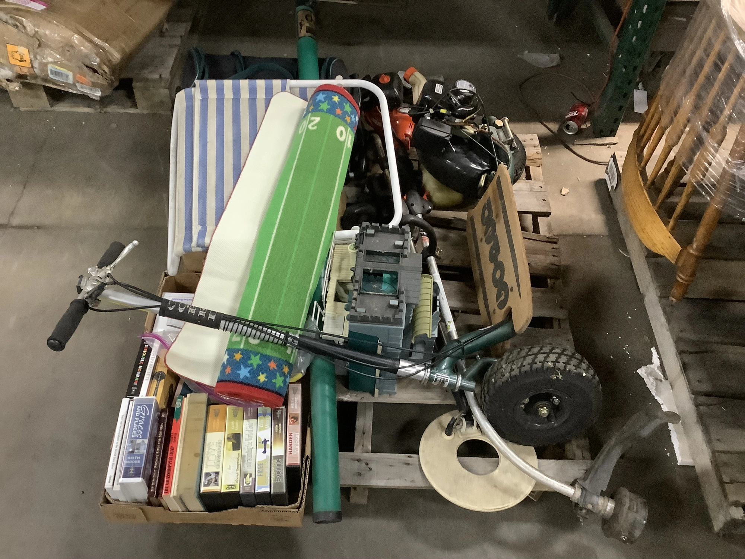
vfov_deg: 45.4
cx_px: 372
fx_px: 667
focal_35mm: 31
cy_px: 280
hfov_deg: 58.4
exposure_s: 1/40
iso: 400
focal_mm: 3.3
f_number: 2.4
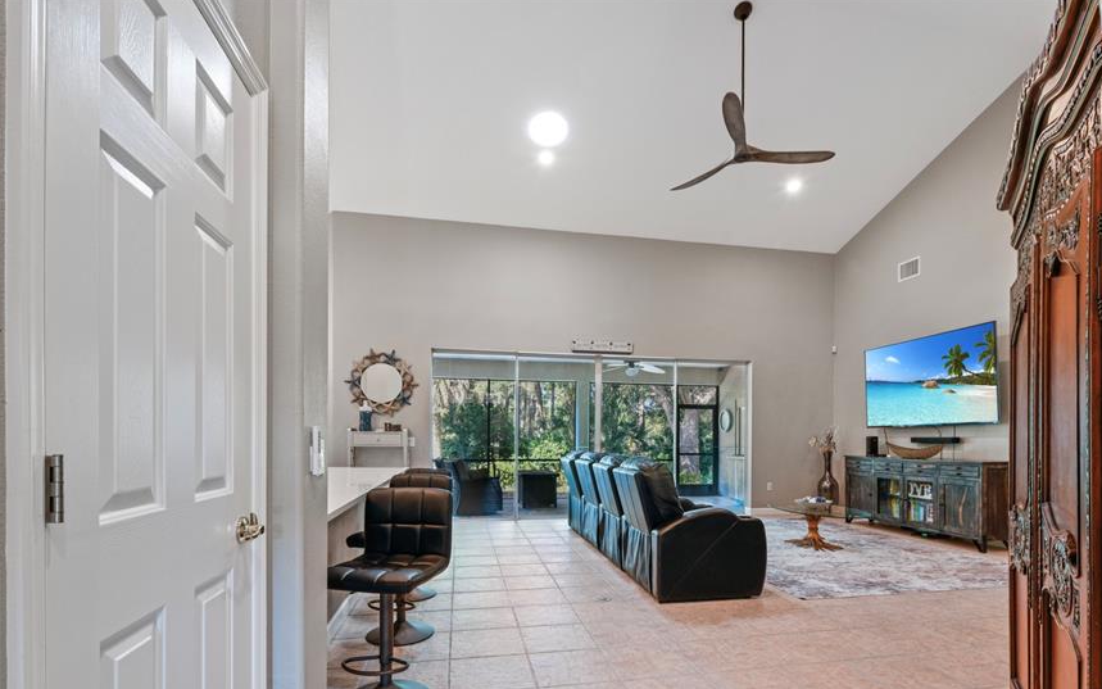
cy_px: 432
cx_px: 572
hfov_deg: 94.3
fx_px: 511
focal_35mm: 17
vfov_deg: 66.9
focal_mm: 14
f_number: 8
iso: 320
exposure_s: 1/3
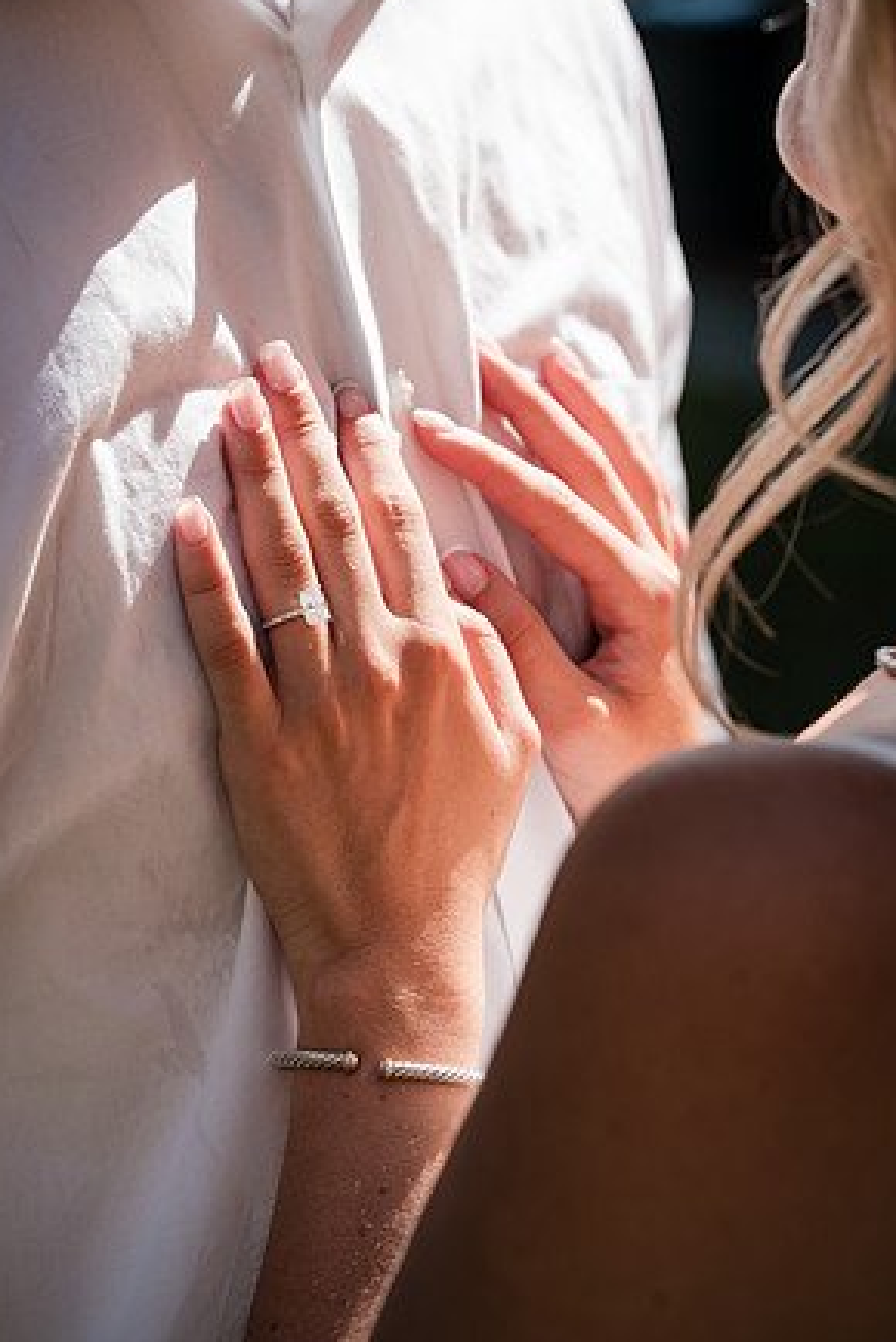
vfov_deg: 23.4
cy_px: 656
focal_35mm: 87
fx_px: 3243
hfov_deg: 15.7
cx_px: 451
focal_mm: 84
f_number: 5.6
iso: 100
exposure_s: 1/250
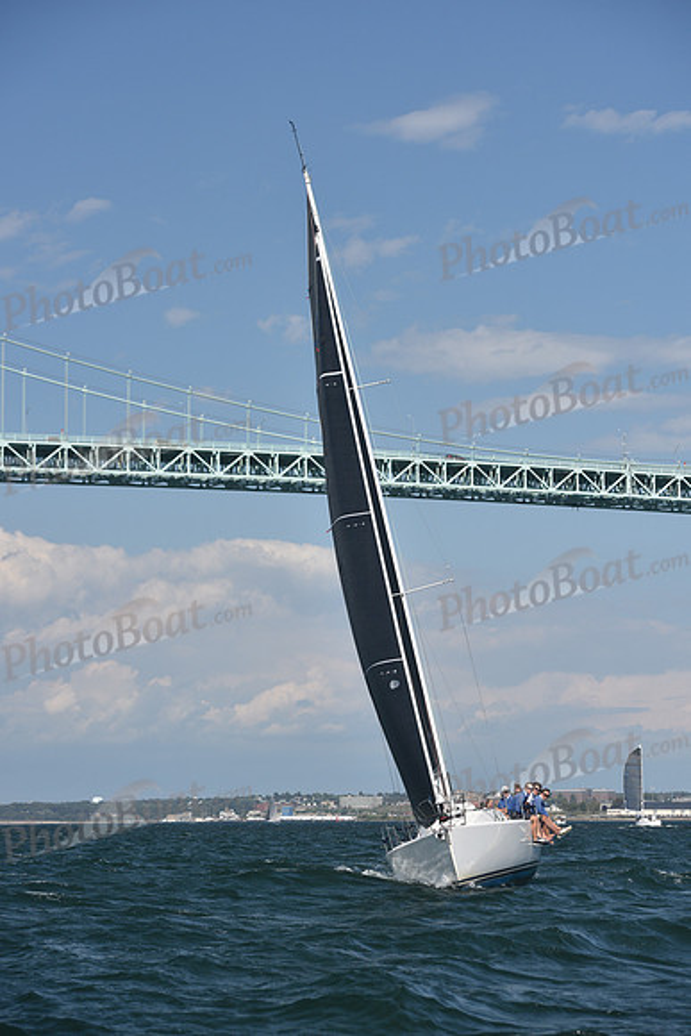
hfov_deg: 13.4
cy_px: 518
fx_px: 2935
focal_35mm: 102
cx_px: 346
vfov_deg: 20.0
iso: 250
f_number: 5.6
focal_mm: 102
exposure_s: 1/1000
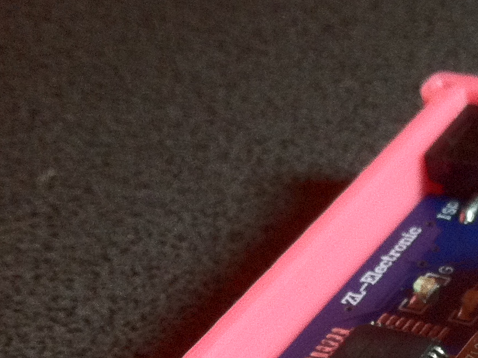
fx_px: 1435
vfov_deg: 13.6
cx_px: 695
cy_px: 474
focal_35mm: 104
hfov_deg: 17.2
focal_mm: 3.85
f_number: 2.8
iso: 200
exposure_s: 1/17
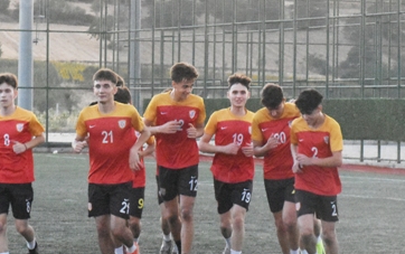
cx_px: 130
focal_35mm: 216
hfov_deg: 9.7
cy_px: 161
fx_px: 2386
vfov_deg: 6.1
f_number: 9
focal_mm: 80
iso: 11400
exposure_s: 1/125
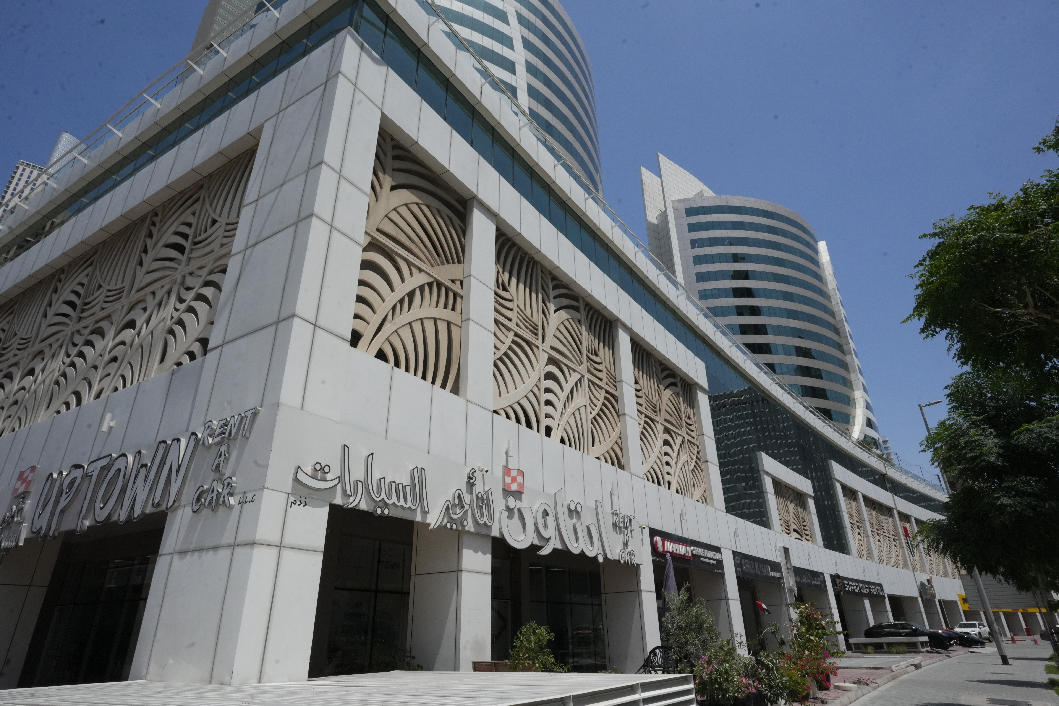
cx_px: 530
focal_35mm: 20
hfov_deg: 84.0
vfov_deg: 61.9
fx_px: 588
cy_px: 353
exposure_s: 1/2000
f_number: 22
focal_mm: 20
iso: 2500
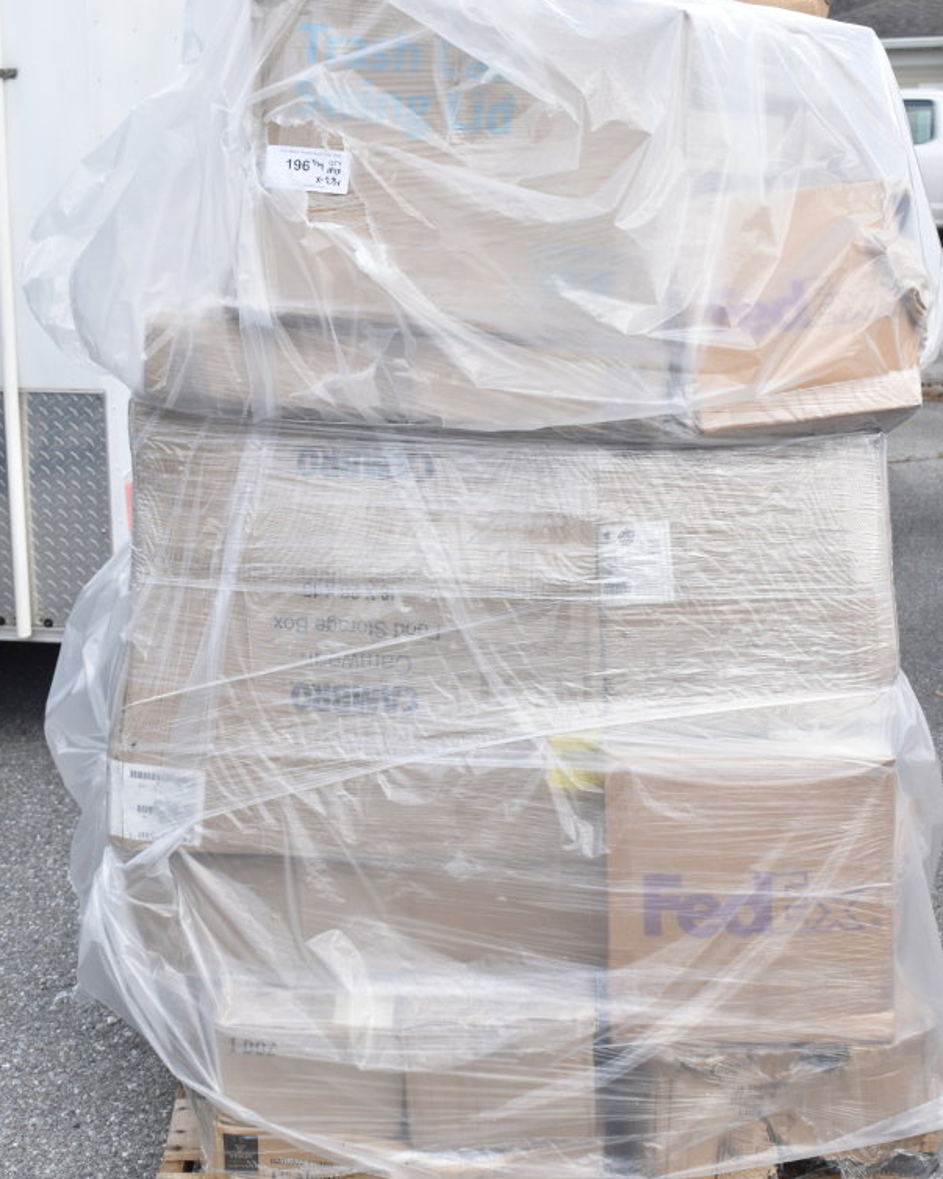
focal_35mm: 50
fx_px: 1730
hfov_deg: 30.5
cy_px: 607
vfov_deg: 37.6
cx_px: 468
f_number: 7.1
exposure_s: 1/200
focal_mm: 29
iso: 200
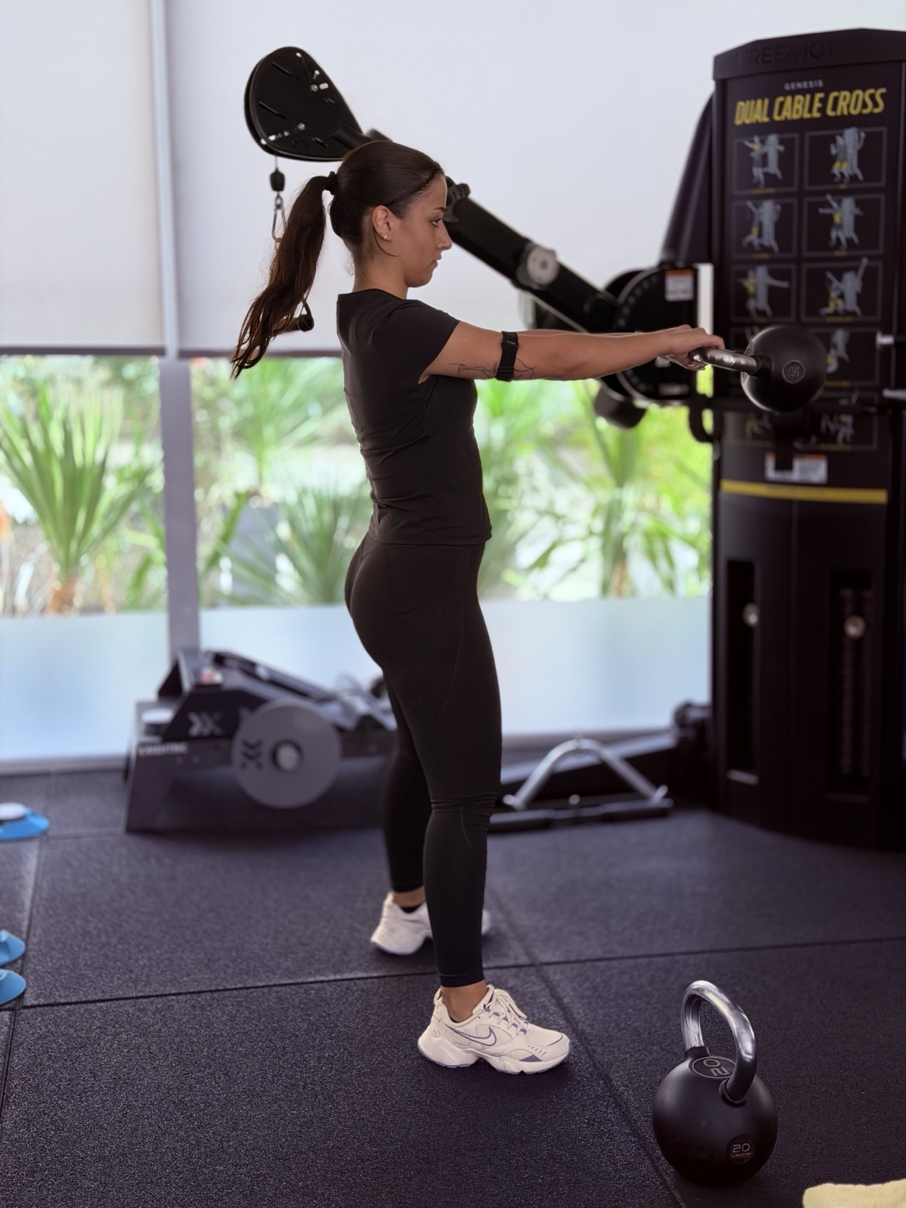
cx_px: 453
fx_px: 1675
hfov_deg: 30.3
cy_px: 604
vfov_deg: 39.7
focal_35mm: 48
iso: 50
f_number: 1.78
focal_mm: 6.76
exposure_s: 1/155
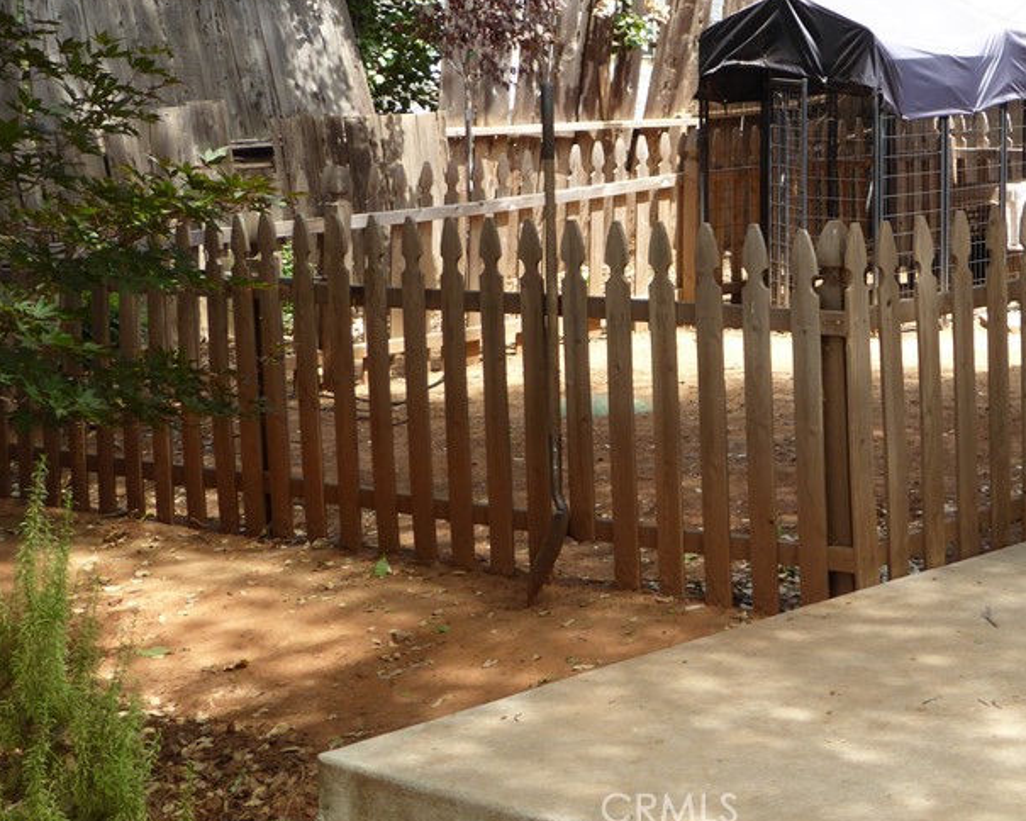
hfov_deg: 23.3
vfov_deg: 18.8
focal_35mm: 81
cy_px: 182
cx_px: 756
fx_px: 2460
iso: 100
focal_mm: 8.4
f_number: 4
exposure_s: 1/100
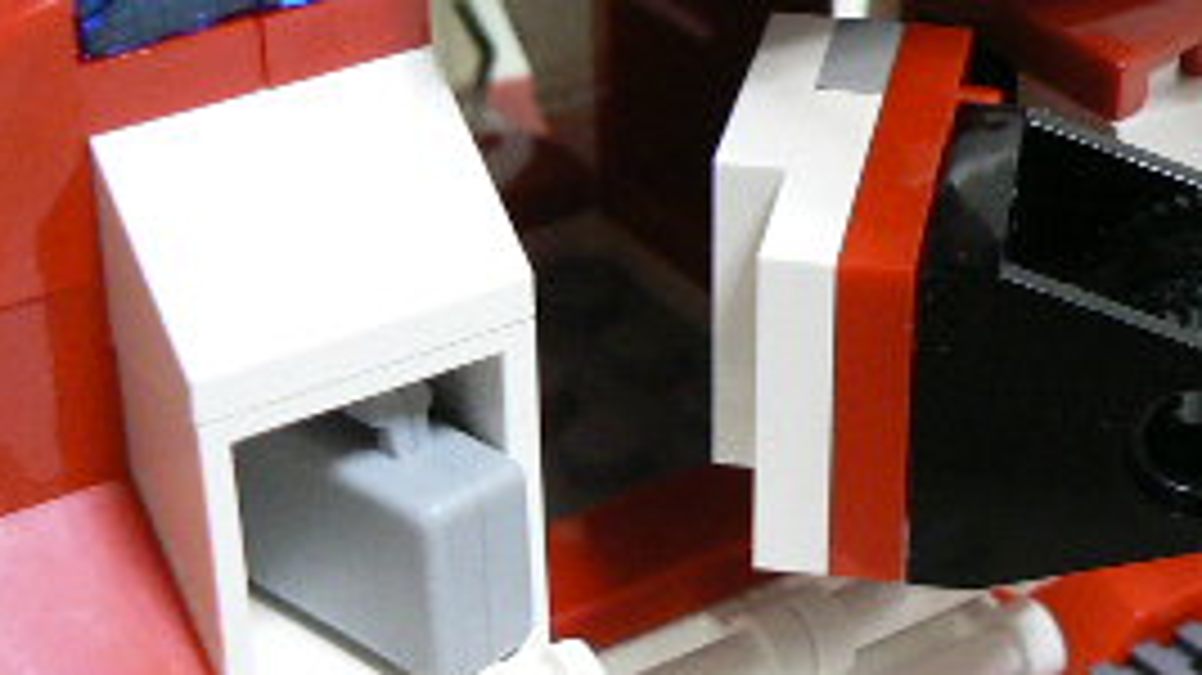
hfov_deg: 22.5
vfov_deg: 12.9
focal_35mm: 94
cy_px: 288
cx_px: 918
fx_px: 2995
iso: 200
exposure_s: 1/10
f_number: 2.8
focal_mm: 6
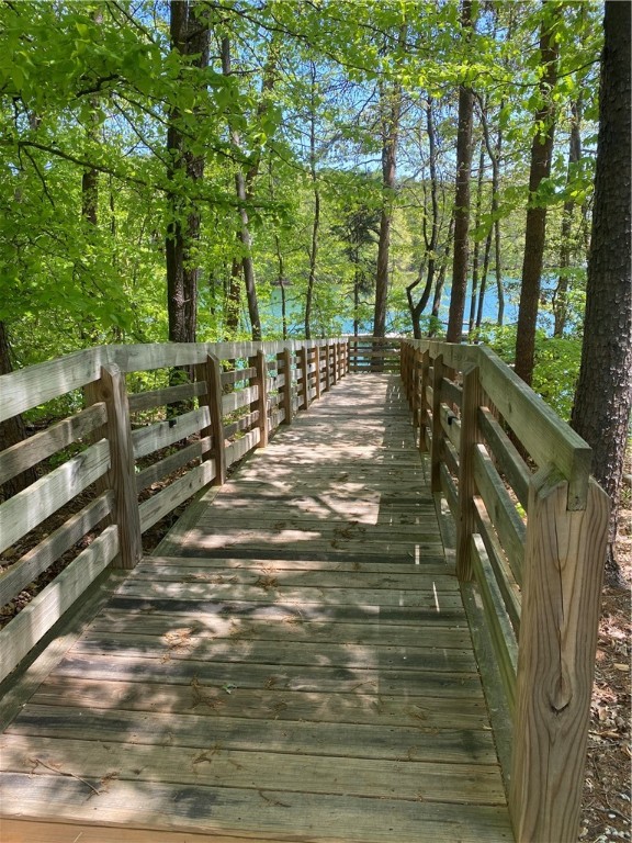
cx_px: 316
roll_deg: -2.4
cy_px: 422
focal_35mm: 26
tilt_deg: -13.9
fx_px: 633
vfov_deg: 67.3
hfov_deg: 53.1
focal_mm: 4.25
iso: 32
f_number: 1.8
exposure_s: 1/317
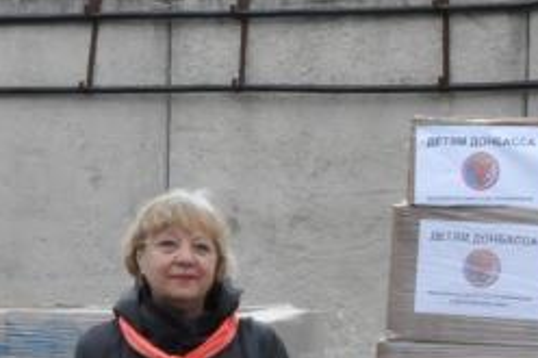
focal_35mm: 161
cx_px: 310
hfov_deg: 12.8
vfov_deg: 8.4
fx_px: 2404
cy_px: 421
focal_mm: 26
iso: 3200
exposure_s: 1/500
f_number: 22
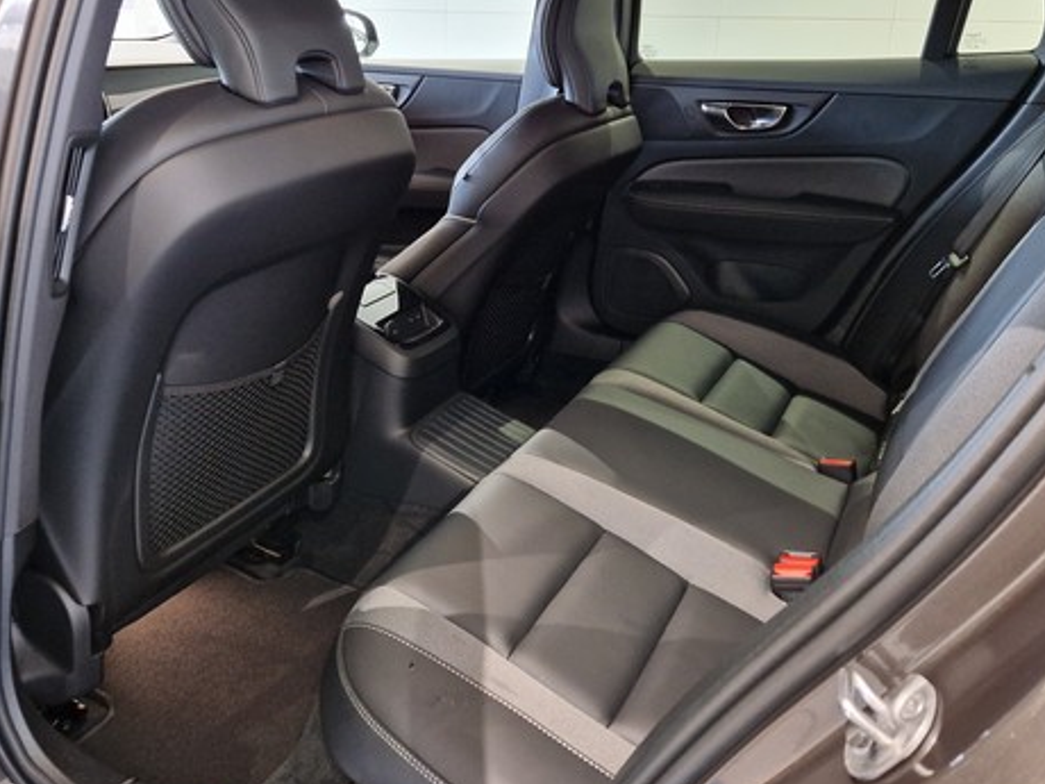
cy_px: 305
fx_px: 966
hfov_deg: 56.8
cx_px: 484
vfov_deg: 43.9
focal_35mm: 32
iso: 640
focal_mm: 5.4
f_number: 1.8
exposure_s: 1/50
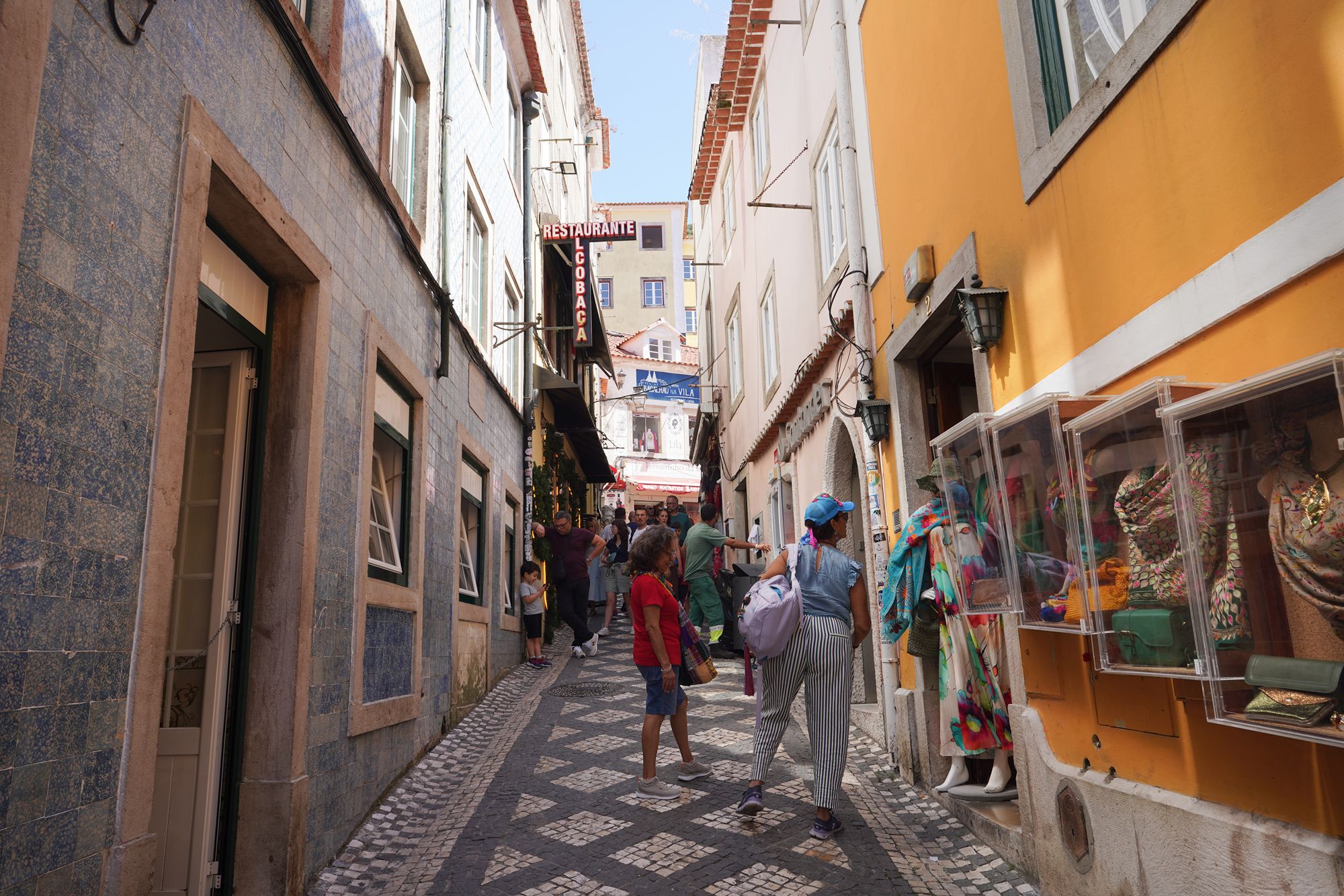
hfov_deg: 73.7
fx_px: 896
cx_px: 672
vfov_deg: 53.1
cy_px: 448
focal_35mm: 24
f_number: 8
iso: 100
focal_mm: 24
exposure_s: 1/100
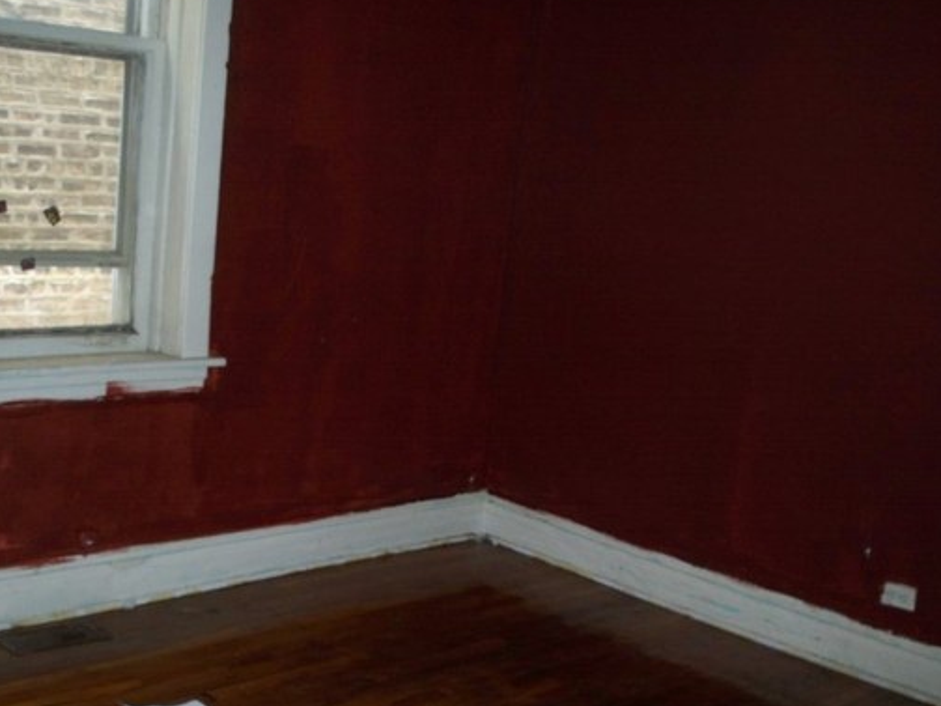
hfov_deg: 40.4
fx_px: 1278
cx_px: 441
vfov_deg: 30.8
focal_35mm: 47
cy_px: 420
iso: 200
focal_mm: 7.9
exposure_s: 1/30
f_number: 3.4
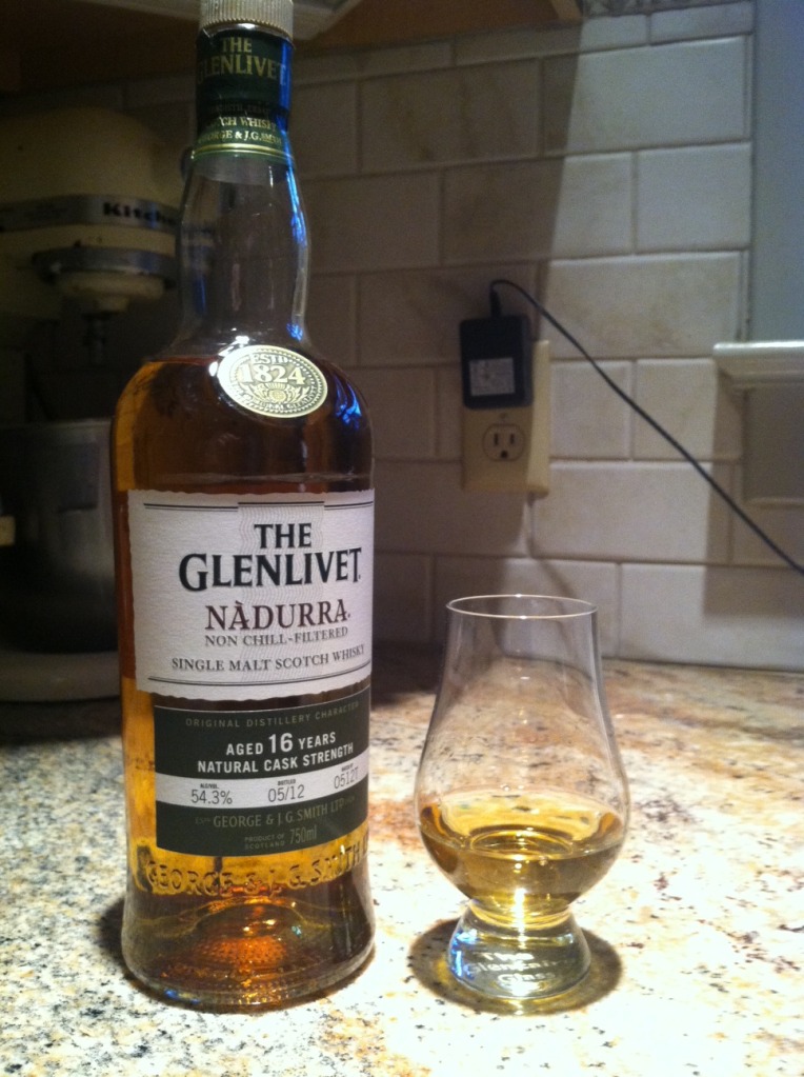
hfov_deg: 40.6
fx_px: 1087
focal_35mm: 35
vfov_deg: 52.7
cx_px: 402
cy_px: 538
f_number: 2.8
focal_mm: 3.9
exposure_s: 1/15
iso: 320
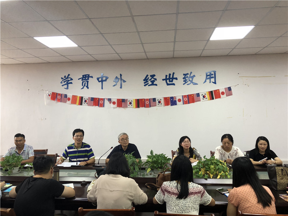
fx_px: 241
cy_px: 108
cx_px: 144
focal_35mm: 29
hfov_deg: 61.7
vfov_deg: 48.2
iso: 50
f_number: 1.8
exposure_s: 1/17
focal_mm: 3.99
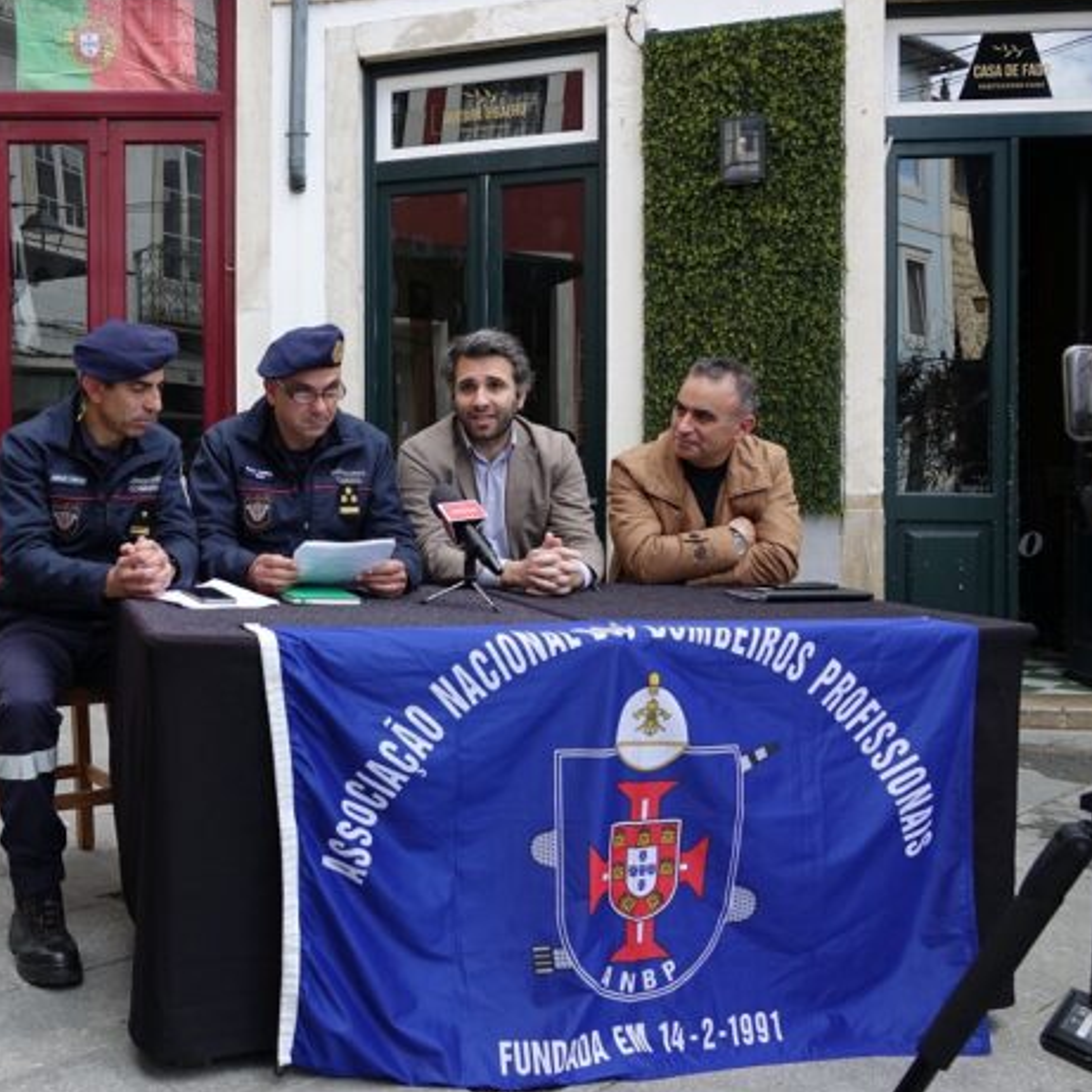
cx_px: 220
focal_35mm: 34
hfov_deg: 46.0
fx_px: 1213
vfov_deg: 48.4
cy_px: 497
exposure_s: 1/250
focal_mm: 8.8
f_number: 2.5
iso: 100
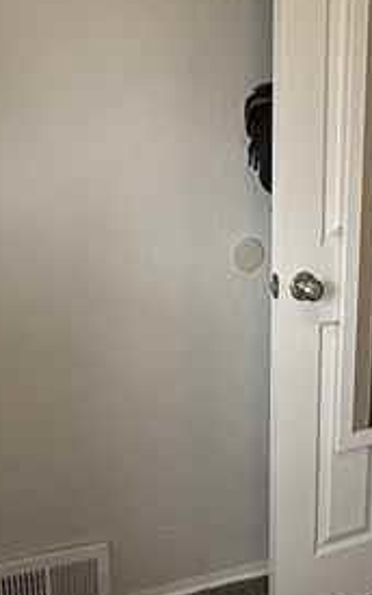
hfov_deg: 17.4
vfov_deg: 29.5
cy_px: 420
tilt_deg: -20.0
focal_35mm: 69
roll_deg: -5.4
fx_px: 1119
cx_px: 521
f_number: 2.2
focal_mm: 2.22
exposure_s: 1/120
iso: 100
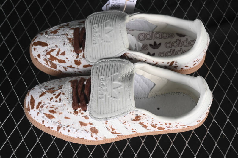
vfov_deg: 18.2
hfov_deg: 27.0
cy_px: 79
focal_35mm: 75
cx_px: 119
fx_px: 496
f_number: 7.1
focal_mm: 50
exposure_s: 1/80
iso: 160
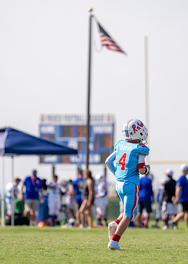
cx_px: 106
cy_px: 130
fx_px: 2988
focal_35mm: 399
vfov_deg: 5.1
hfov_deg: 3.6
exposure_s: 1/2500
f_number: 2.8
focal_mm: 200
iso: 125
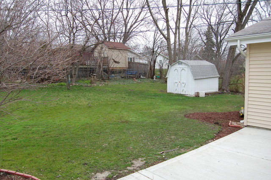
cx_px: 136
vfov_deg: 47.9
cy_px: 90
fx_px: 203
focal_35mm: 27
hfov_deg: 67.4
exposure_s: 1/160
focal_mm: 18
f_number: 6.3
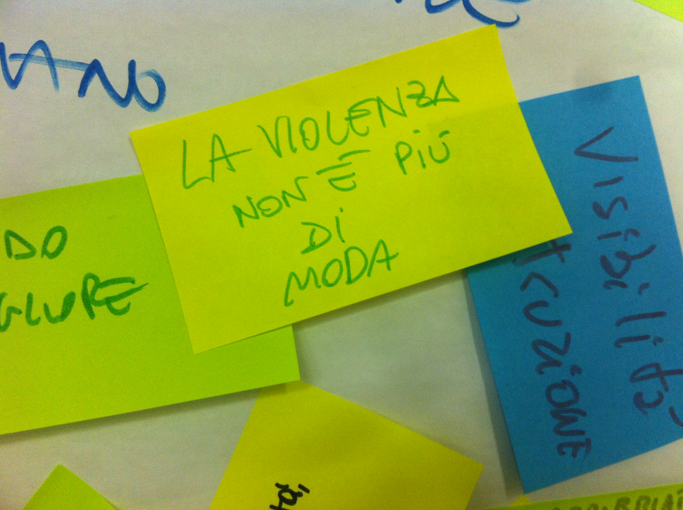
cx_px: 342
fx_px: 690
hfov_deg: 52.7
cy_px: 255
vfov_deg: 40.6
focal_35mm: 35
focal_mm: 3.85
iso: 125
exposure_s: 1/17
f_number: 2.8
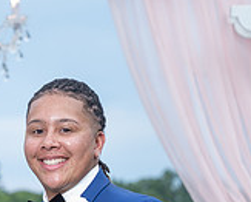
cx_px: -29
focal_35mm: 244
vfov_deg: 6.3
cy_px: 226
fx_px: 1816
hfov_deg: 7.9
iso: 50
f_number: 4
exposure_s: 1/250
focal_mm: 70
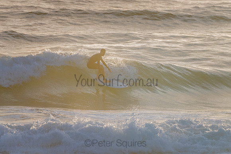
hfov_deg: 3.4
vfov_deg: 2.2
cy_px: 75
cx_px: 113
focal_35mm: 613
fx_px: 3933
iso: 72
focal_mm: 500
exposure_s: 1/500
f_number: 5.6
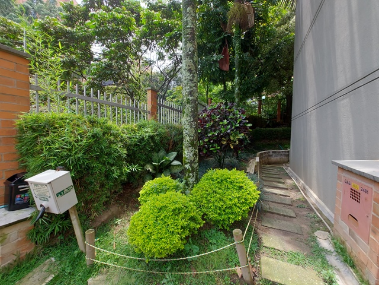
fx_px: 142
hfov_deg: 106.2
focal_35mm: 13
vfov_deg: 89.9
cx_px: 190
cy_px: 142
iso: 50
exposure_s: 1/174
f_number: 2.2
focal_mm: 1.74
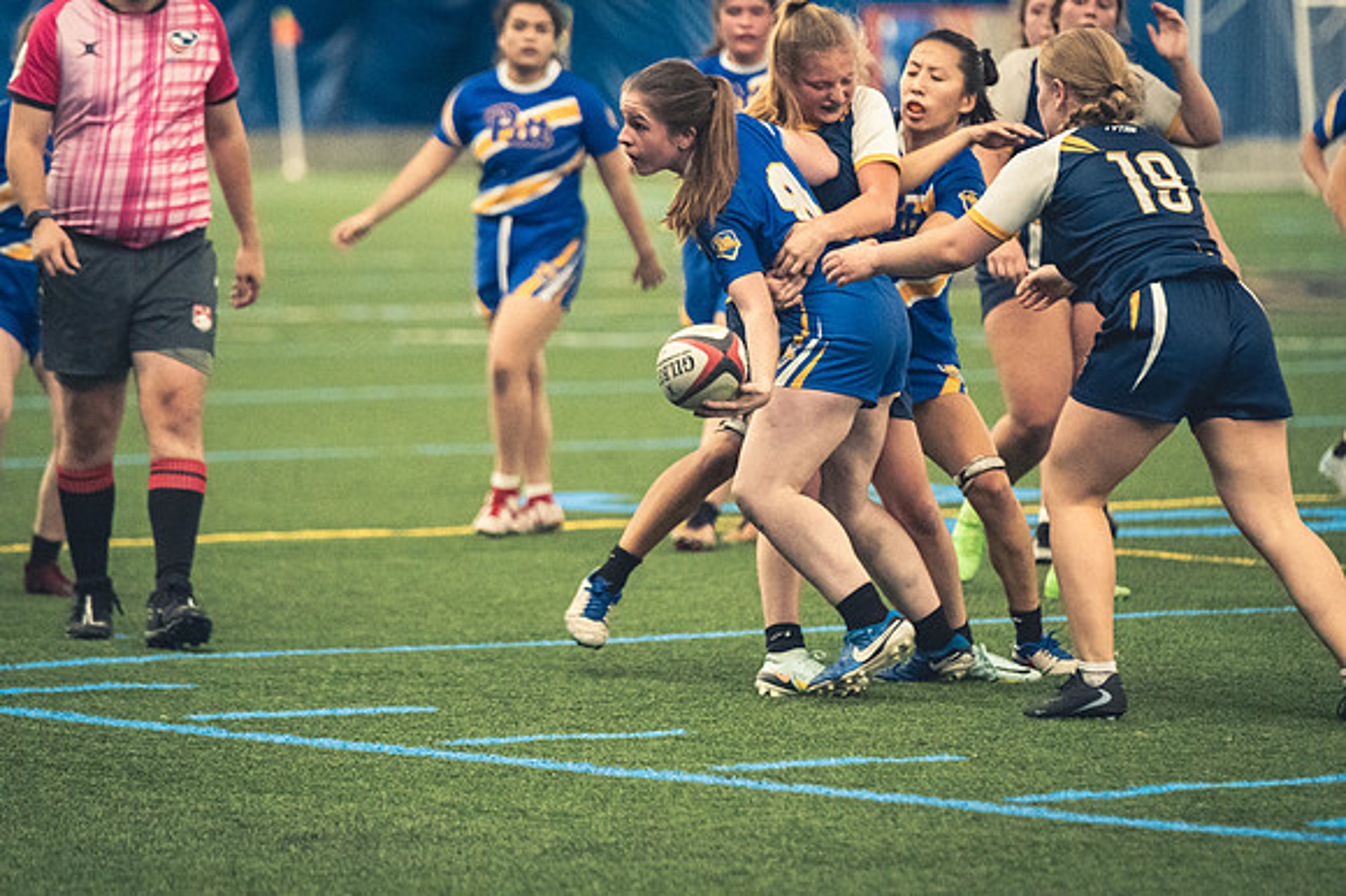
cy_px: 448
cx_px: 673
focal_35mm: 285
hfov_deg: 7.2
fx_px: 10649
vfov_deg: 4.8
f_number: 2.8
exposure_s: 1/500
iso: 12800
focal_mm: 190
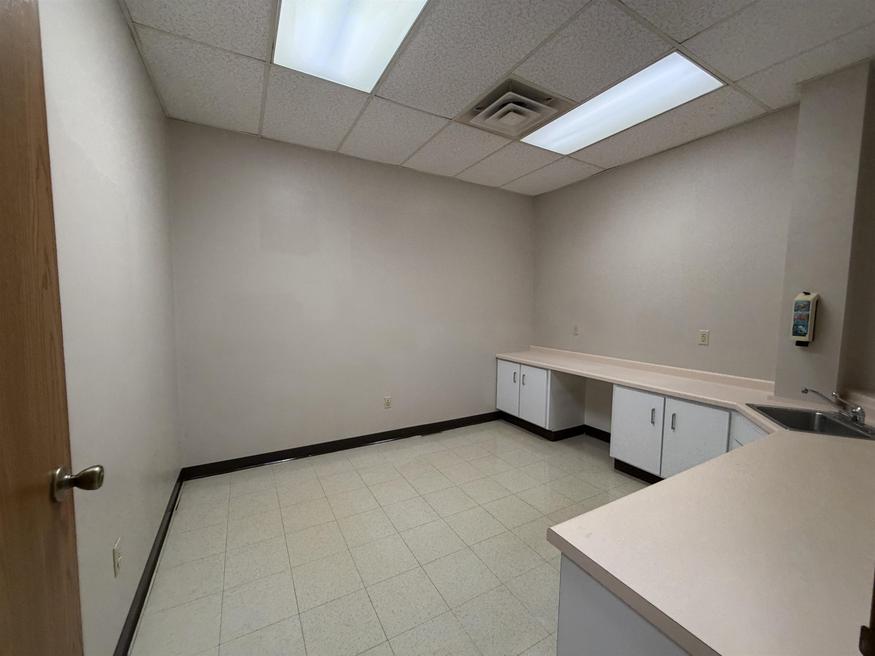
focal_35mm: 14
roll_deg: +0.7
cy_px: 328
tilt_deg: -3.8
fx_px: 354
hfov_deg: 102.1
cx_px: 438
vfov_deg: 85.7
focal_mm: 2.22
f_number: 2.2
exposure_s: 1/120
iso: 250
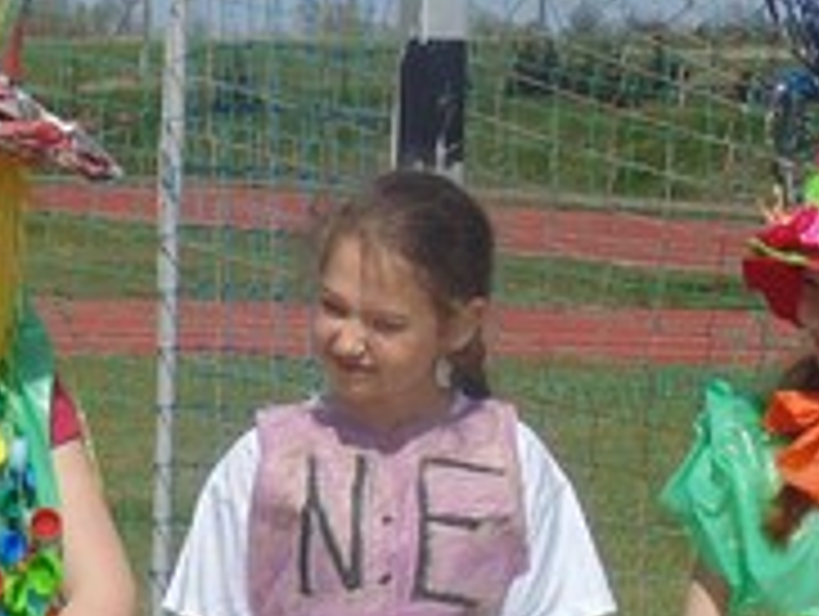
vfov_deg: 8.2
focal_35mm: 180
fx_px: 4264
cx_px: -216
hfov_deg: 10.7
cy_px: 697
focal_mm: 7.4
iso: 80
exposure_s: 1/160
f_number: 11.3
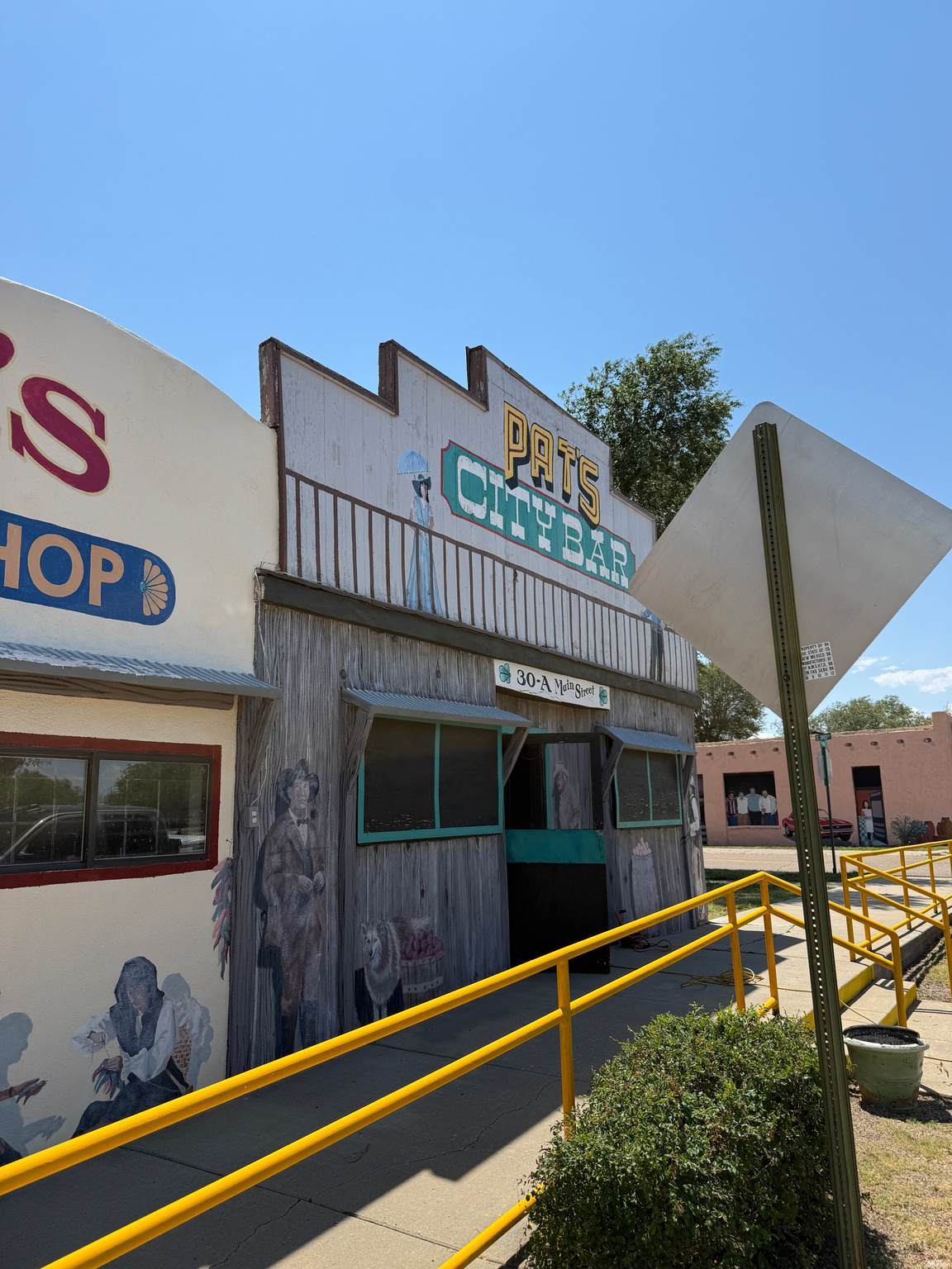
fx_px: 880
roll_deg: +1.3
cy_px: 634
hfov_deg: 56.8
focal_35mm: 24
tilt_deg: +11.0
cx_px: 476
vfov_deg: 71.6
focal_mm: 6.76
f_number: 1.78
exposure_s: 1/4673
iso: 80
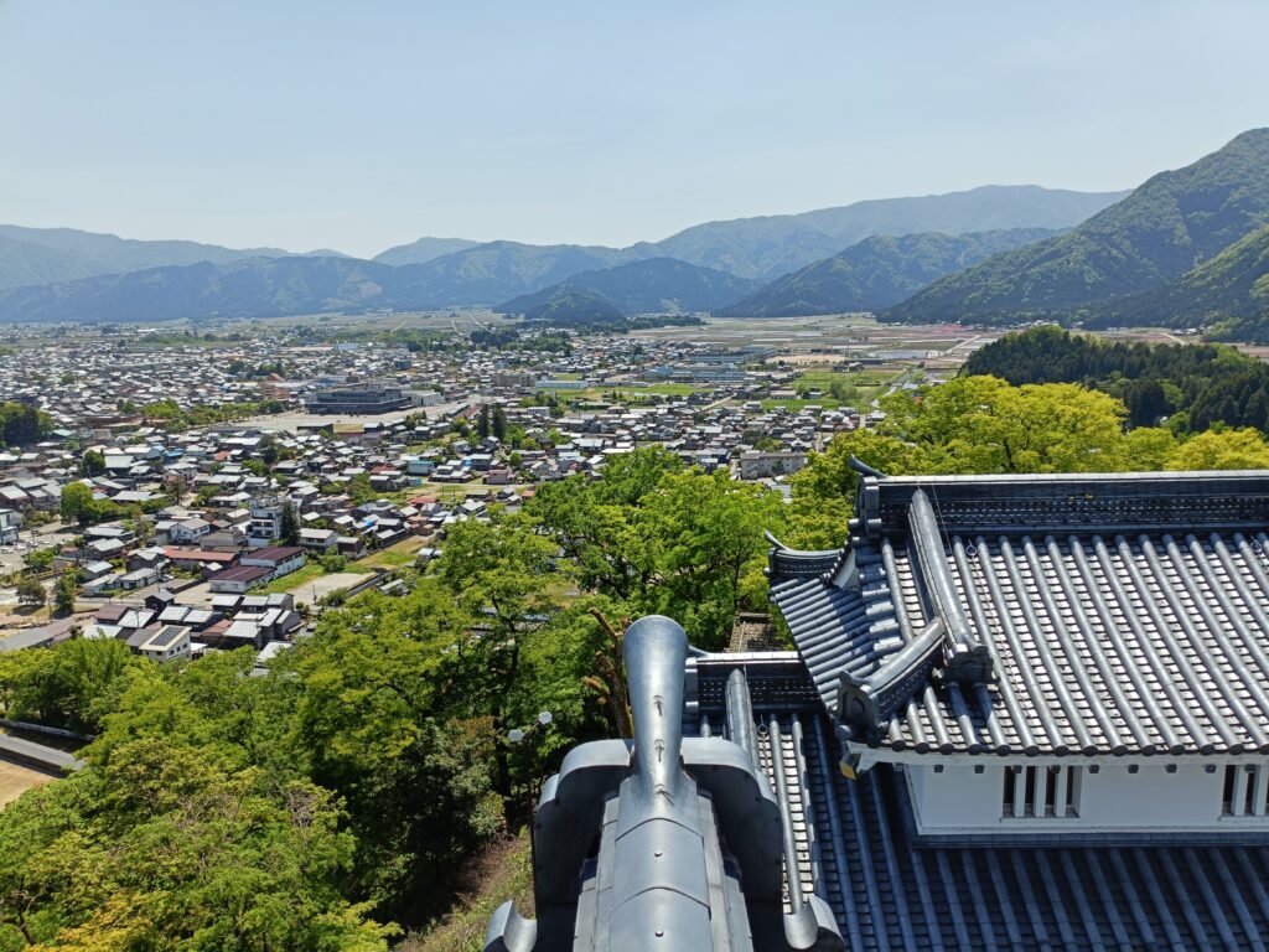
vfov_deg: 54.9
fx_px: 916
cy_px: 476
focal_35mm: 25
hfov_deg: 69.4
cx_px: 634
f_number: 1.7
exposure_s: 1/788
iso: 64
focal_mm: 4.7
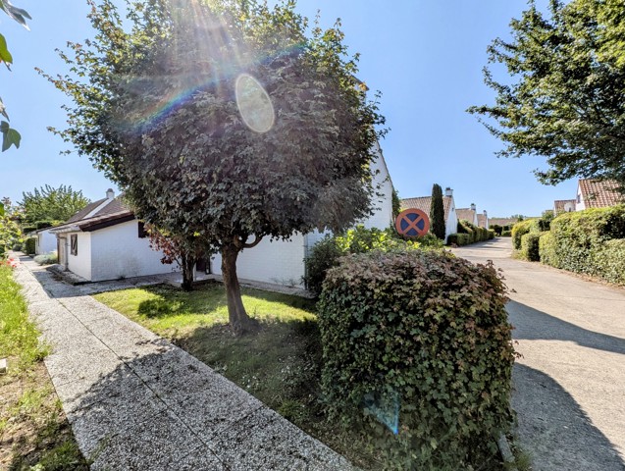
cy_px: 236
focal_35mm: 13
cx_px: 312
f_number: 2.2
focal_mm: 1.95
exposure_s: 1/3195
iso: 54
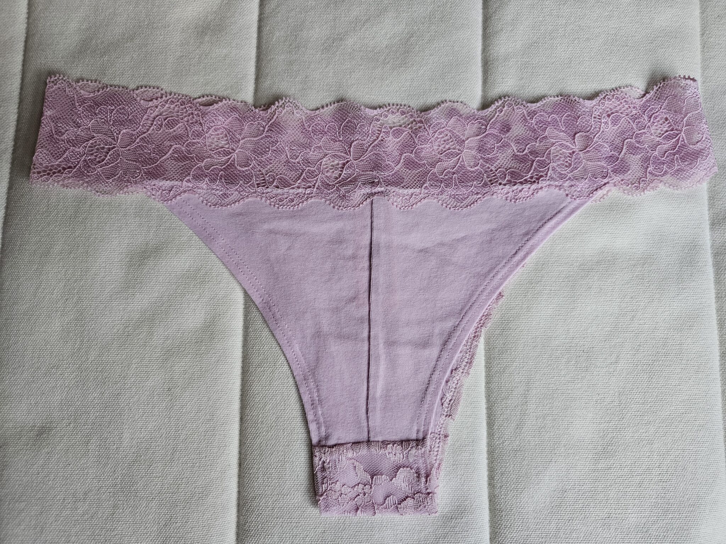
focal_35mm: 23
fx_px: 482
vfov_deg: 58.9
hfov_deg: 73.9
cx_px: 363
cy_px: 272
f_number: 1.7
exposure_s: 1/66
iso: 250
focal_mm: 6.3
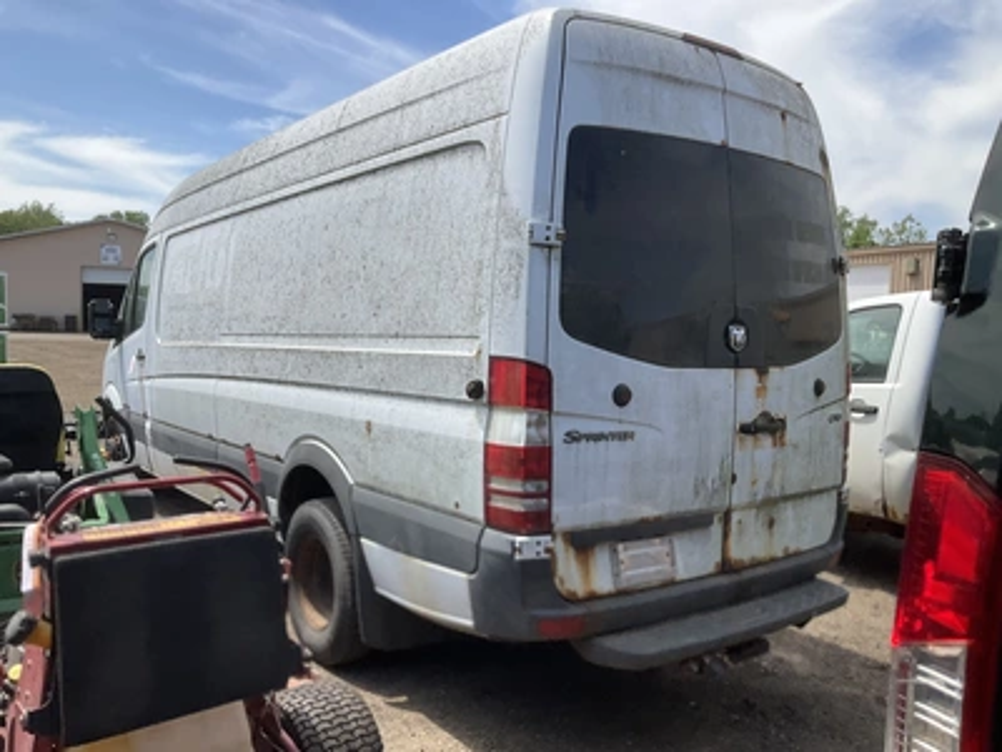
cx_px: 501
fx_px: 839
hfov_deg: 61.7
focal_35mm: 29
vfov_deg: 48.2
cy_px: 376
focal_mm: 3
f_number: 1.8
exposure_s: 1/1412
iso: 25
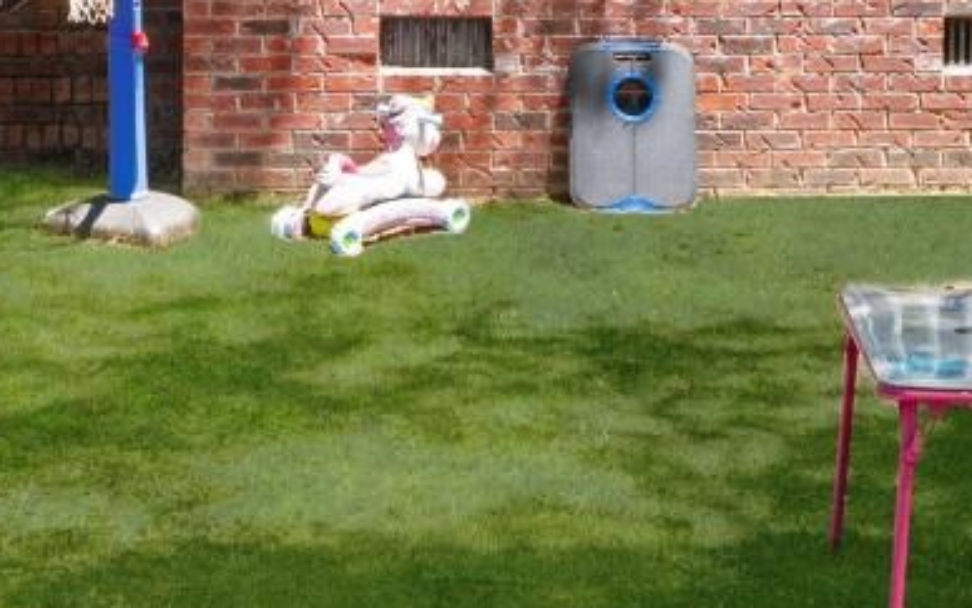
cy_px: -299
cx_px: 437
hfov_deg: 32.0
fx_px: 1696
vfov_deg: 18.1
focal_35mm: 64
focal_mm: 10
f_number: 5.6
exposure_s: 1/125
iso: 100
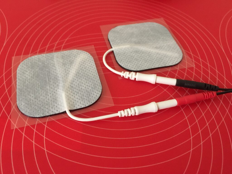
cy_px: 87
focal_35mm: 29
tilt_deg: -53.1
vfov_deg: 48.2
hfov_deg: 61.7
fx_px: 194
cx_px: 116
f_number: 2.2
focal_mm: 4.15
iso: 125
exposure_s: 1/10
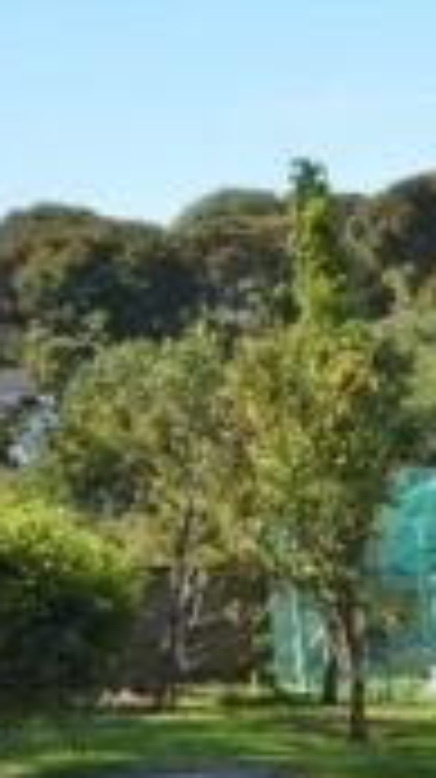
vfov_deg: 17.5
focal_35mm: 119
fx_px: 2452
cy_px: 832
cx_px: 778
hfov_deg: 9.7
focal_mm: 20
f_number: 8
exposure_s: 1/200
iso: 100
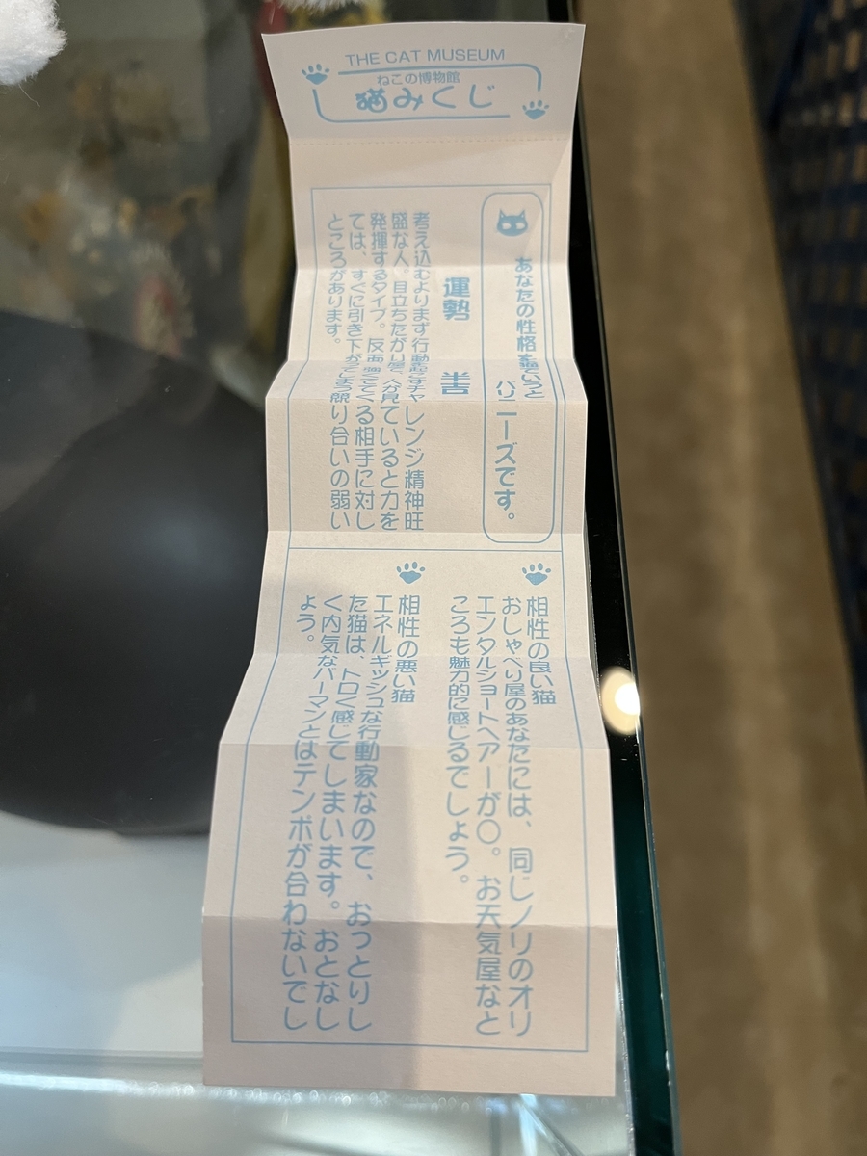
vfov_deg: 67.3
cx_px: 434
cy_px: 578
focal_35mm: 26
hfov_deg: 53.1
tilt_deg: -64.6
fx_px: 868
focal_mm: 5.1
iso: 160
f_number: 1.6
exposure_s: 1/50
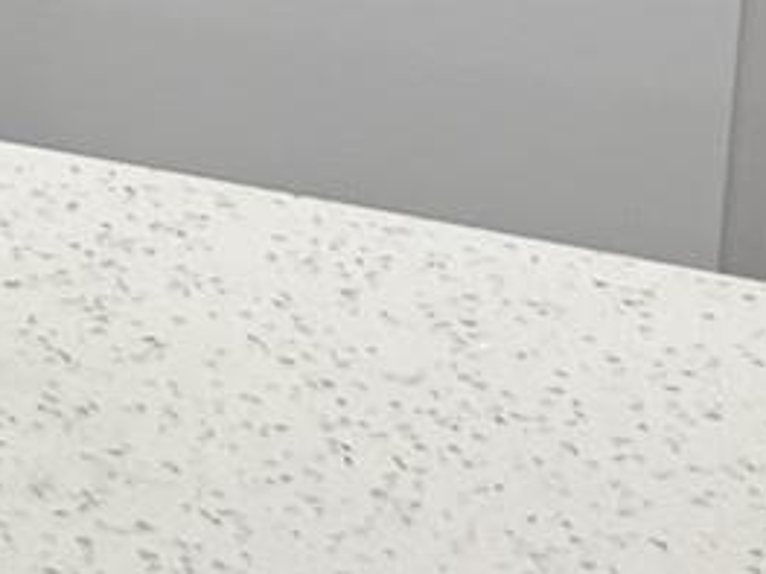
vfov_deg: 8.5
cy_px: -845
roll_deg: +1.7
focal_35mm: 158
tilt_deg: -10.9
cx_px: -1314
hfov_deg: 10.2
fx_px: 3495
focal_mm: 5.7
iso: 125
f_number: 1.5
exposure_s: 1/120
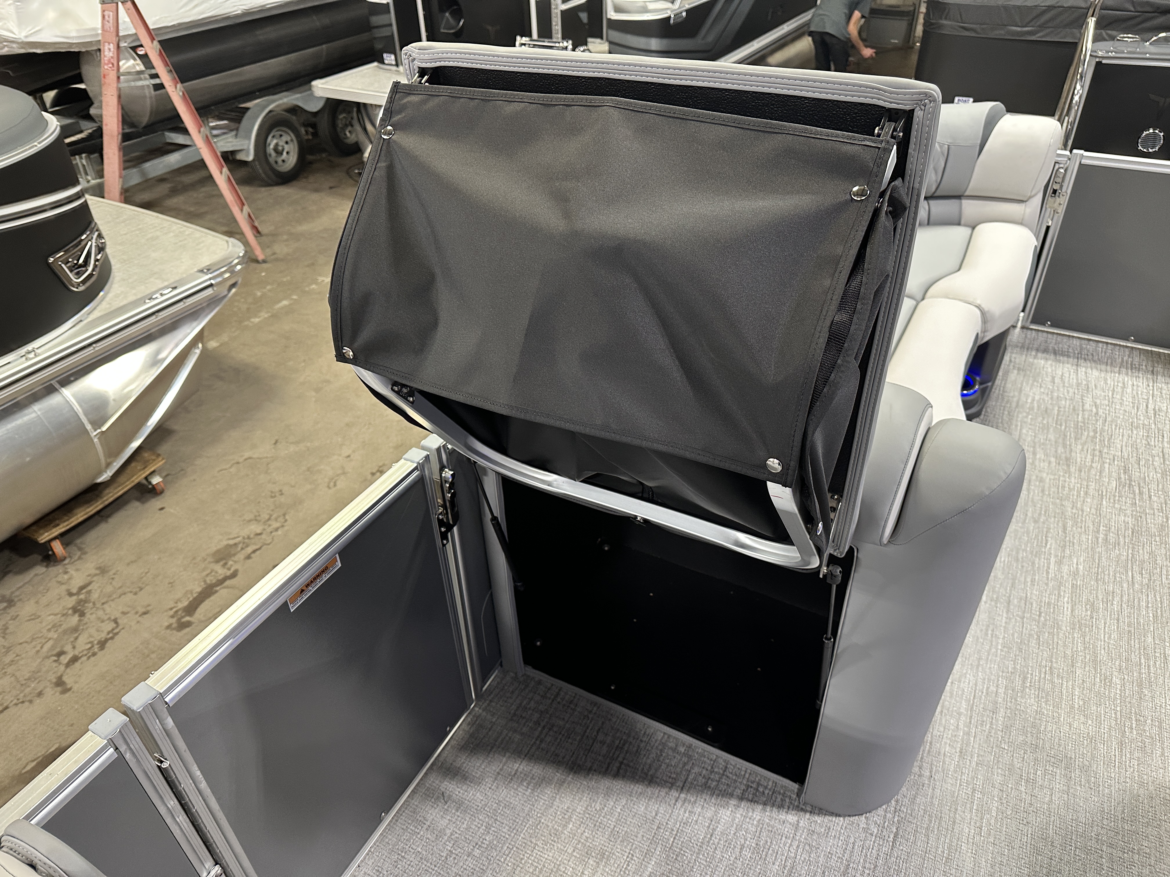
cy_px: 438
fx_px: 811
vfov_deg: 56.8
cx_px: 585
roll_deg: +1.8
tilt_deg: -35.1
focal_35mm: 24
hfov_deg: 71.6
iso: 250
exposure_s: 1/60
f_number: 1.78
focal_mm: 6.86
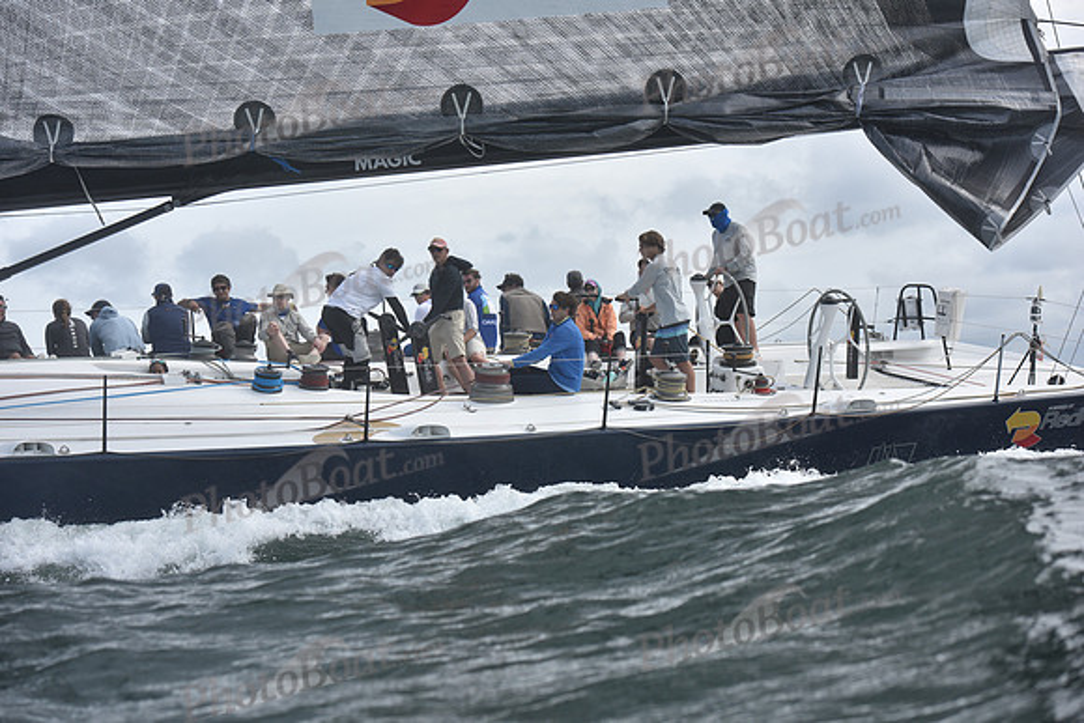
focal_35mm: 70
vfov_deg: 19.5
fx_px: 2108
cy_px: 362
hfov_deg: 28.8
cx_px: 542
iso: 200
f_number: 5.6
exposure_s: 1/1250
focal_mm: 70
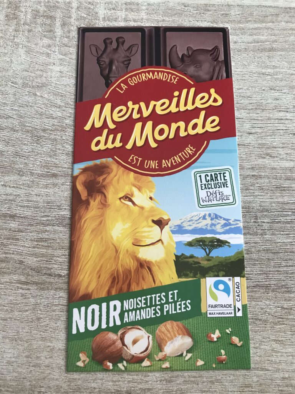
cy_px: 197
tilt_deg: -78.4
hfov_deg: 49.7
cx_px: 148
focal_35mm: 28
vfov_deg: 63.4
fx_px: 318
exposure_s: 1/25
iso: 40
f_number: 1.8
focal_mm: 3.99
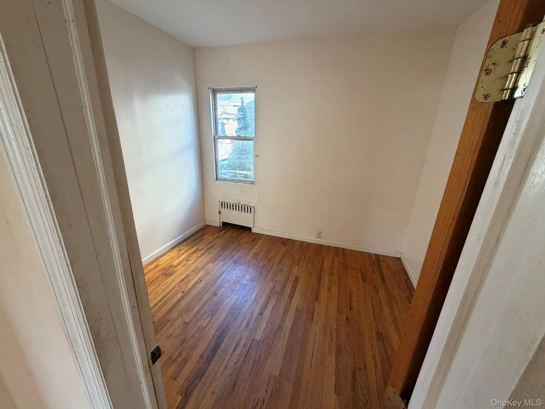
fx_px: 220
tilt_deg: -17.8
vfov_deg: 85.7
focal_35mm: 14
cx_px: 272
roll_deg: -1.3
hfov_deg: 102.1
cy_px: 204
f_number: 2.2
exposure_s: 1/121
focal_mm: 2.22
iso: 320
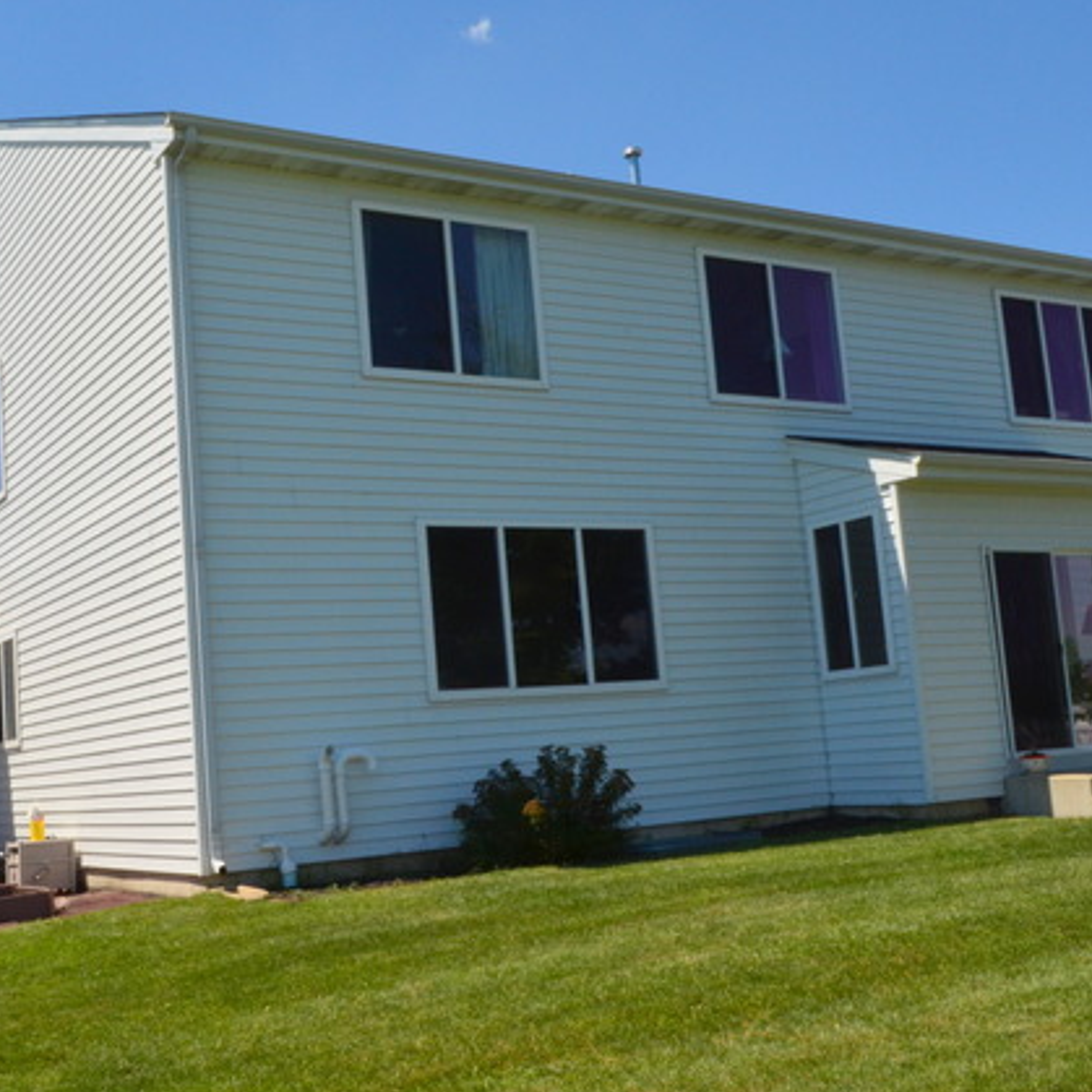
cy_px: 550
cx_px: 435
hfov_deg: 46.9
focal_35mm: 35
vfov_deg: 47.2
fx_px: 1249
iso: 640
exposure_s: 1/200
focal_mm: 18
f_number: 22
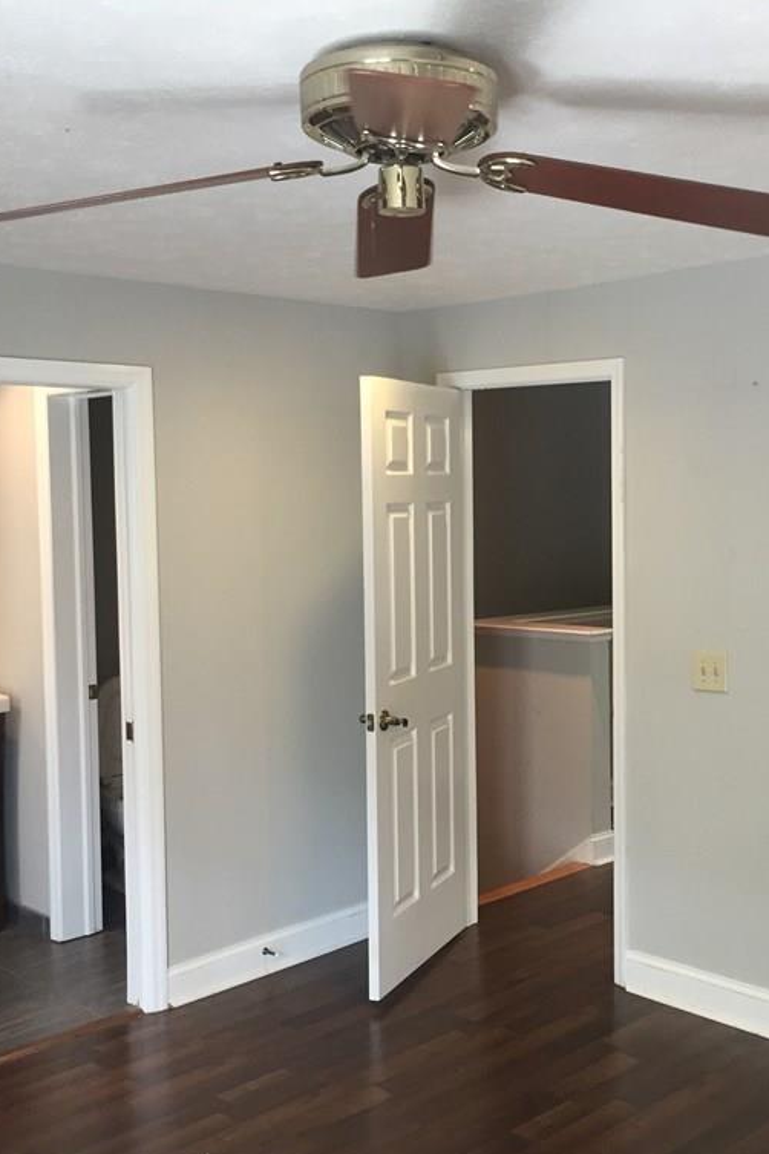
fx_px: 1314
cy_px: 576
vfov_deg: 47.4
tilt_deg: -4.4
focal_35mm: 41
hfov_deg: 32.5
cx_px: 479
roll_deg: -0.7
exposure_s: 1/30
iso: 100
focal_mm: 4.15
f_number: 2.2
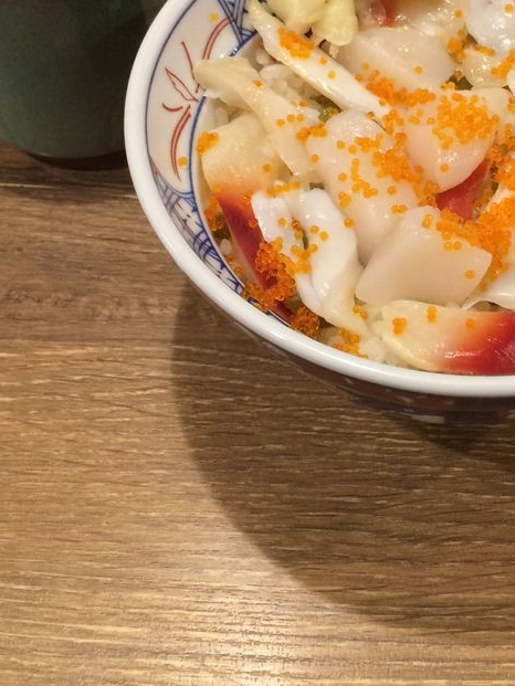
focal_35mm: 56
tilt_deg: -54.0
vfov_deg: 34.0
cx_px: 388
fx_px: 1110
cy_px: 218
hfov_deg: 25.8
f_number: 2.2
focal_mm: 4.15
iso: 125
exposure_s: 1/30
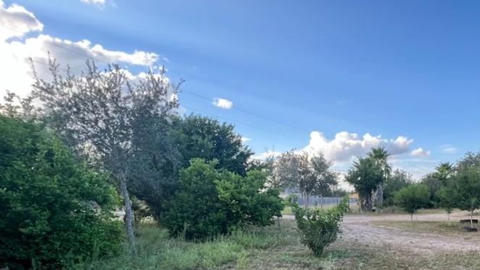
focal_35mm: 22
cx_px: 347
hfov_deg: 76.5
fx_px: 280
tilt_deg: -6.9
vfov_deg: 46.5
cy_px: 243
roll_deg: -0.2
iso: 32
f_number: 1.8
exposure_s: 1/188
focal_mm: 1.57
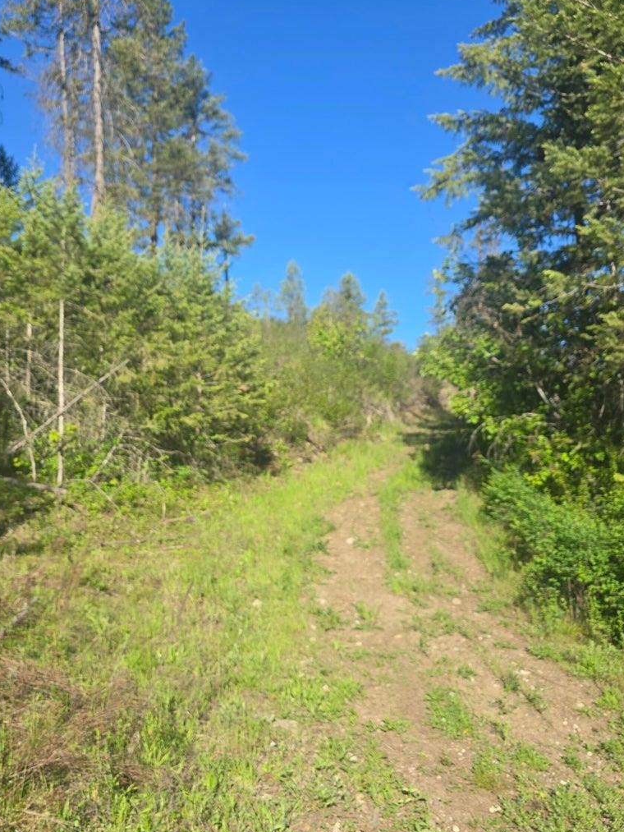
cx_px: 266
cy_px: 415
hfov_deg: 45.3
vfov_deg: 58.3
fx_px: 745
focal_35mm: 31
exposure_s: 1/526
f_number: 1.7
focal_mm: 6.3
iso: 12
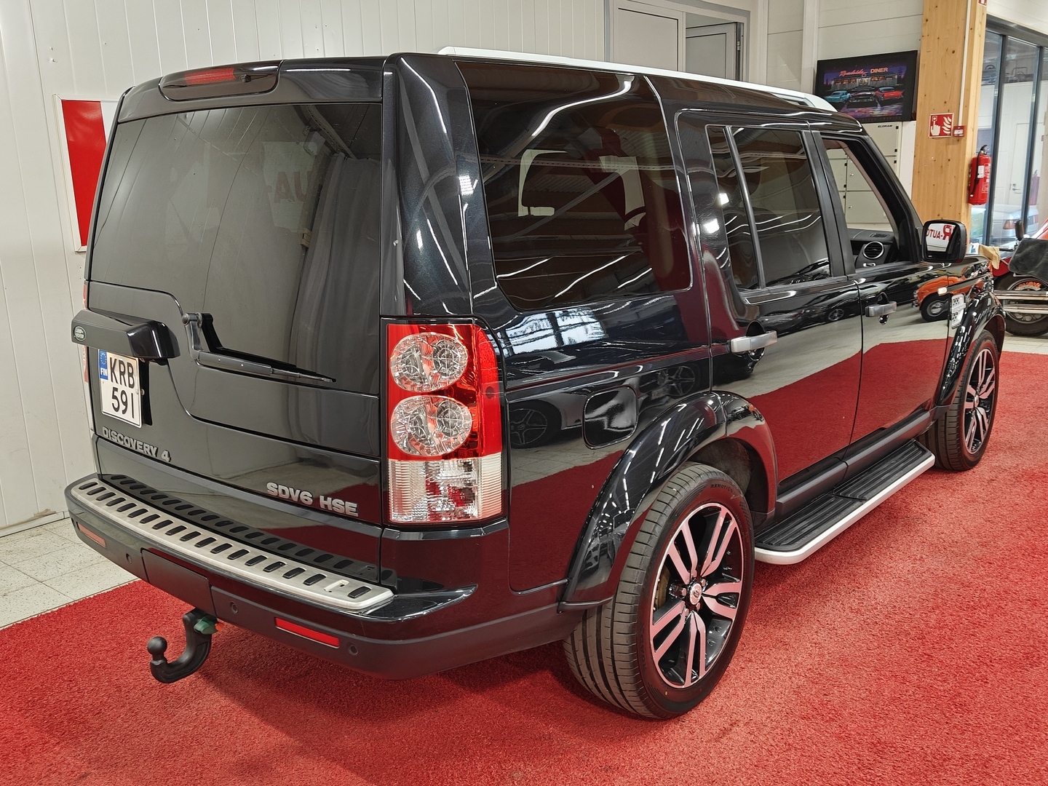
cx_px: 524
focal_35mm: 32
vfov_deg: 44.2
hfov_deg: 56.8
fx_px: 969
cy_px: 393
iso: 125
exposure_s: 1/50
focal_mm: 5.59
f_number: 1.8
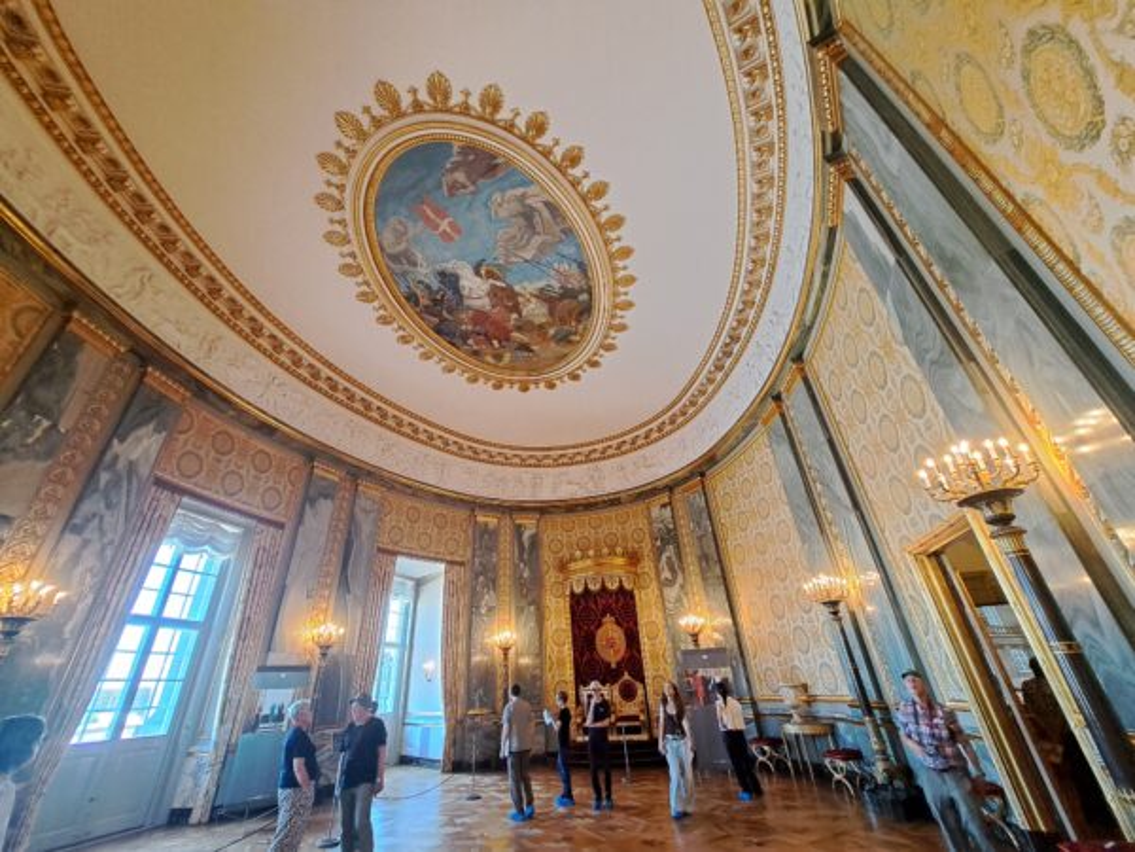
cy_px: 426
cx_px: 568
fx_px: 426
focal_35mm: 13
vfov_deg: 89.9
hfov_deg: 106.2
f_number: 2.2
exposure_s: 1/50
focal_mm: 1.74
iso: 200
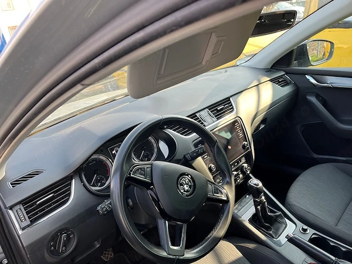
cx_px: 176
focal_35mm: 26
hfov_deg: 67.3
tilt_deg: -21.0
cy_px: 132
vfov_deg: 53.1
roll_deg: +8.3
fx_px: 264
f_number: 1.6
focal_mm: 5.1
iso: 32
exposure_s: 1/137
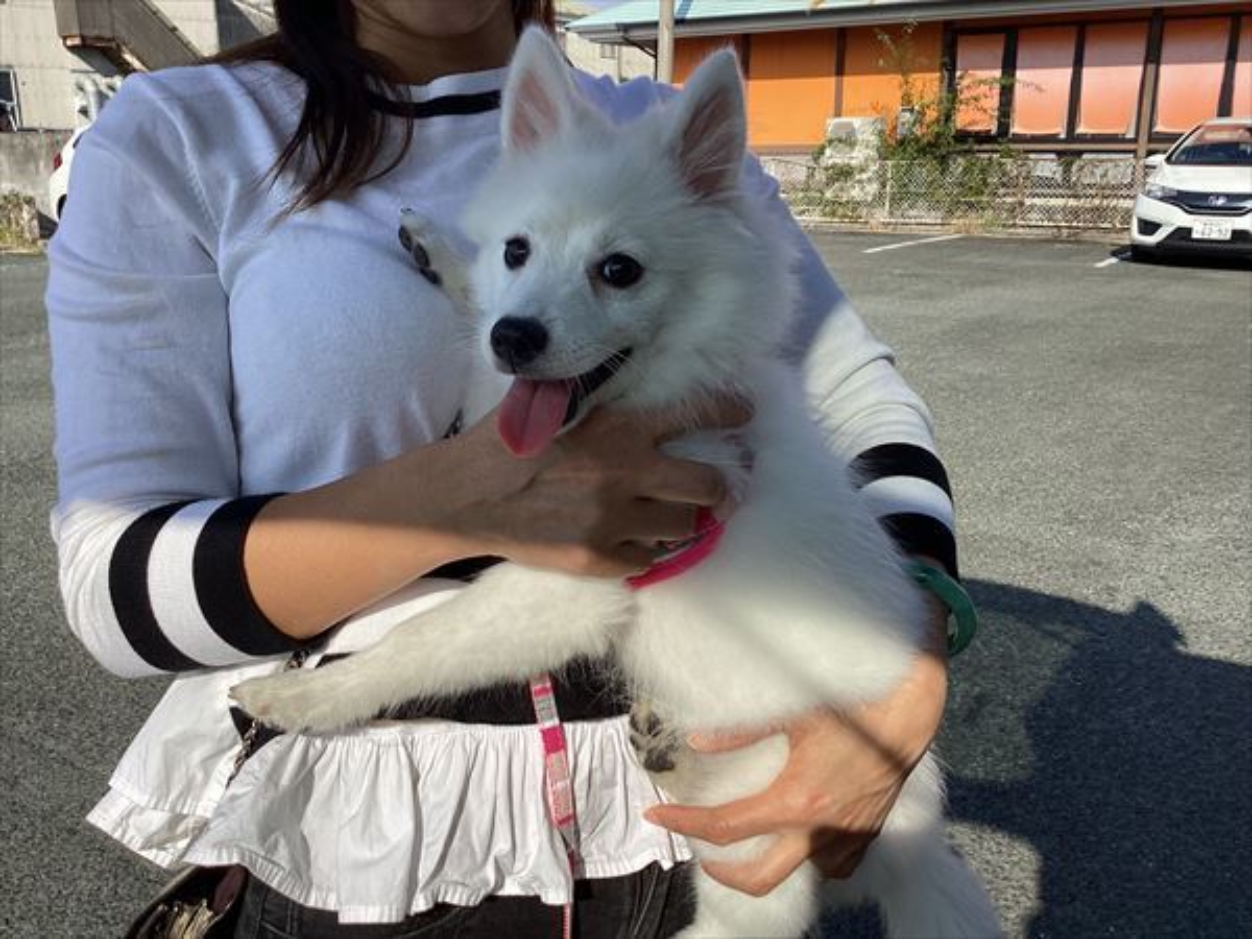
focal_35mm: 31
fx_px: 1121
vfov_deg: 45.4
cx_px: 626
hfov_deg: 58.4
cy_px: 470
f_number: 2.4
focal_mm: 3.3
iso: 25
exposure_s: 1/2037
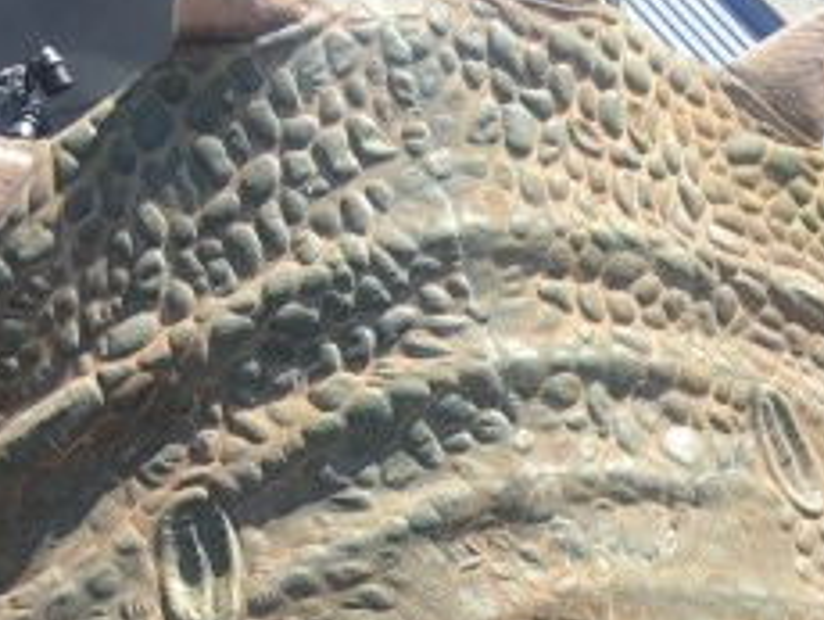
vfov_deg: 10.6
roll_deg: +0.0
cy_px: 1236
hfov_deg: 15.2
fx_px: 3074
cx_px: 652
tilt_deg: -8.9
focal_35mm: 129
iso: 25
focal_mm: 4.15
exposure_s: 1/545
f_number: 2.2
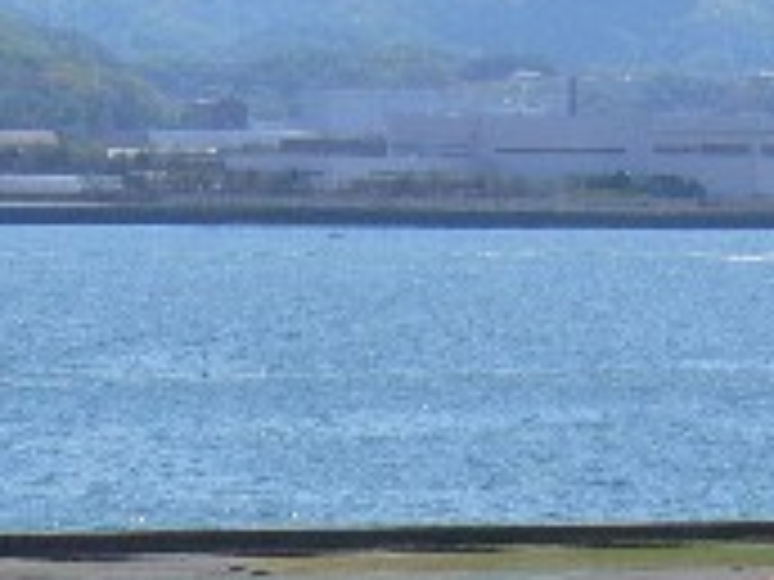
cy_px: 1214
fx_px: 10487
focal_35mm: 469
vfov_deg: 3.1
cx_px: 360
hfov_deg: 4.2
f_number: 5.6
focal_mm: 21.4
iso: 80
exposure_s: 1/400
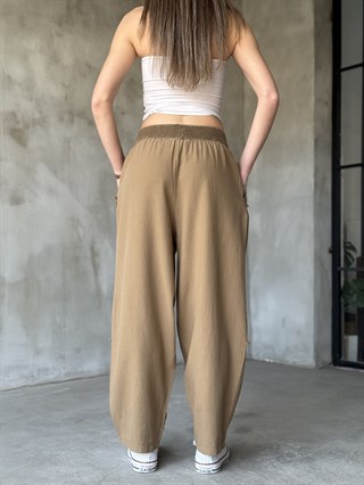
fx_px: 672
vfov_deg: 39.6
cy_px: 242
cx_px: 182
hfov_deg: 30.3
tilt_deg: +1.4
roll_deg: -0.4
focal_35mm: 48
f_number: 1.78
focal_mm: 6.76
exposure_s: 1/60
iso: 125
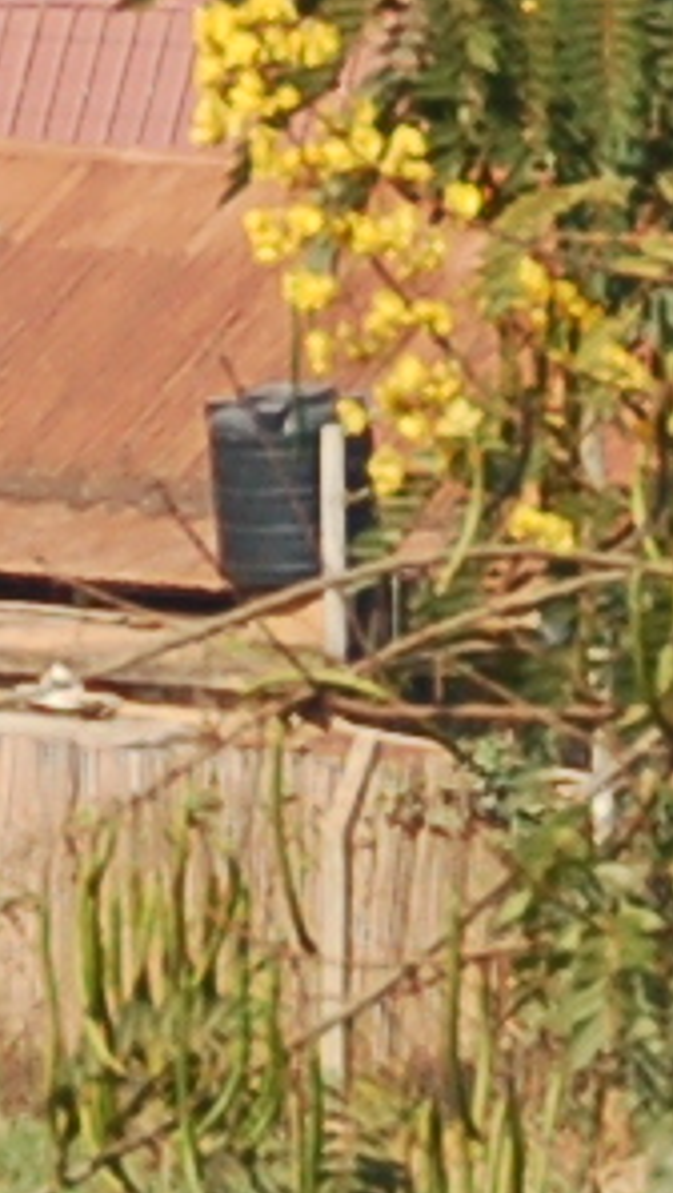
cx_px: -1446
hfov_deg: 1.0
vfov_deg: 1.7
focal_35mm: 1268
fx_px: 40159
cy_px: -1453
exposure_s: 1/500
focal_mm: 80
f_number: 5.6
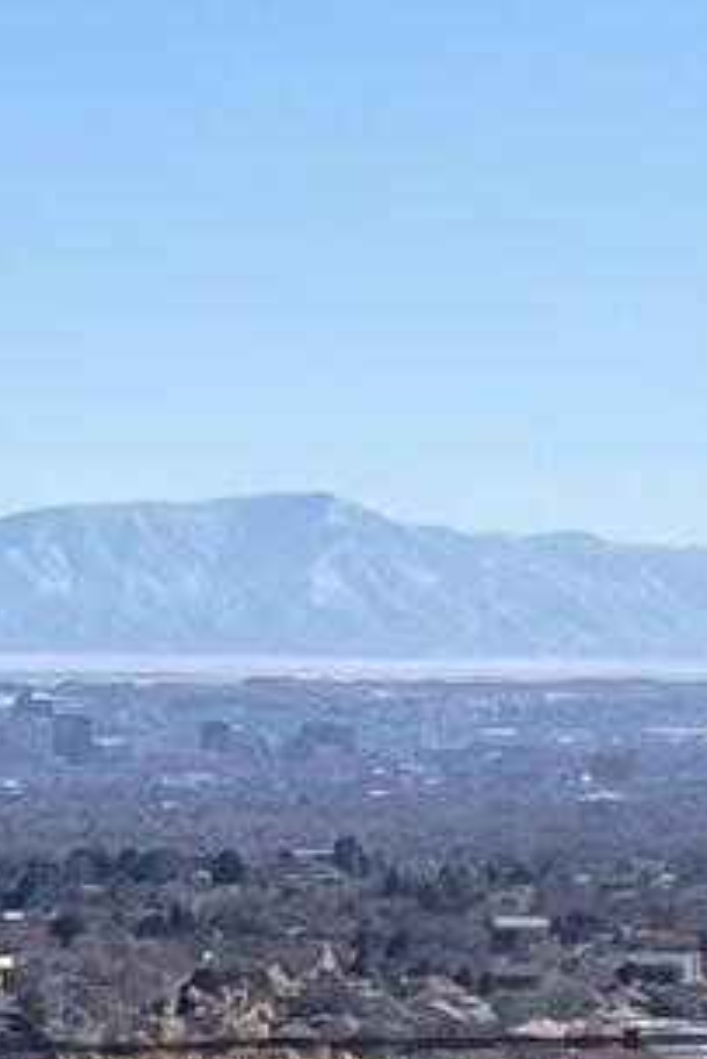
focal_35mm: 267
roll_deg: -0.6
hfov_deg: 4.7
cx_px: -1992
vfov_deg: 7.7
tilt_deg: +1.7
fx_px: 7856
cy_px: 794
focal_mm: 5.7
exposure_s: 1/6211
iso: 50
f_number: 1.5
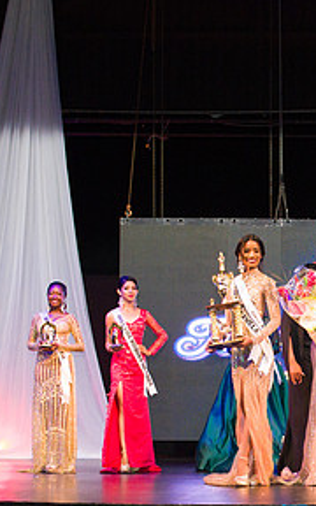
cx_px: 364
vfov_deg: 28.4
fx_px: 978
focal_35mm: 71
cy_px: 403
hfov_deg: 17.6
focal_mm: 28
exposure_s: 1/160
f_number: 5
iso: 4000
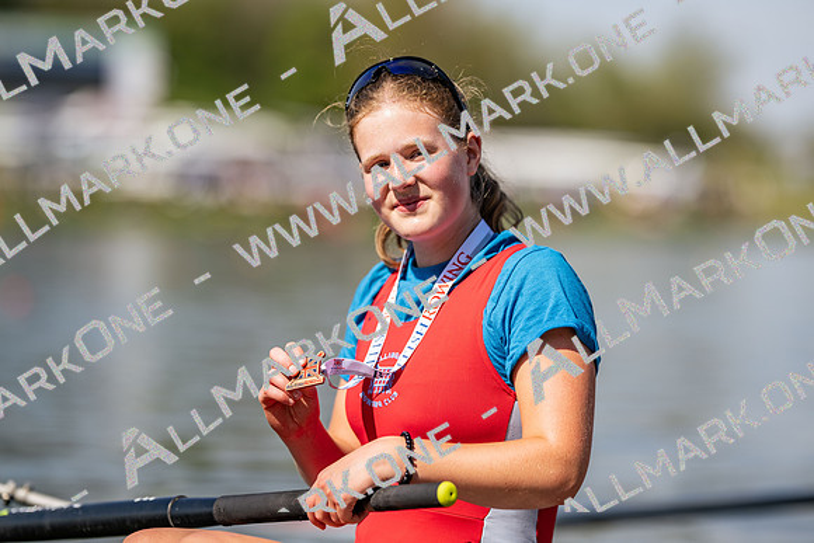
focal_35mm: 135
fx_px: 3053
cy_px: 272
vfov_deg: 10.2
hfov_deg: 15.2
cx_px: 407
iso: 64
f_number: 1.8
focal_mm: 135
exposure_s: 1/4000
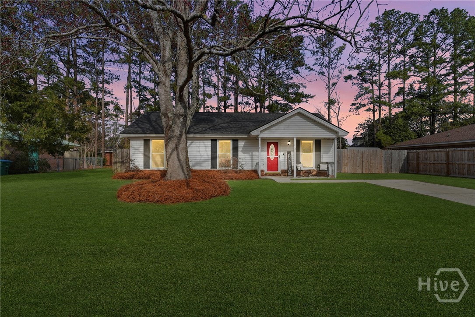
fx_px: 211
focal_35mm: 16
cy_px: 158
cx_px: 238
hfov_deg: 96.7
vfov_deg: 73.8
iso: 320
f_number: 9
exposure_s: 1/1250
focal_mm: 16
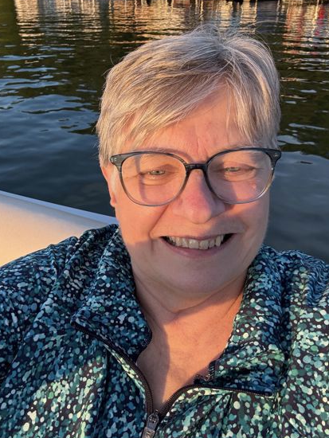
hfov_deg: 44.2
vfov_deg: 56.8
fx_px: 405
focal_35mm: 32
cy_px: 209
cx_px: 157
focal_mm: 2.69
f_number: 1.9
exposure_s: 1/192
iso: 25
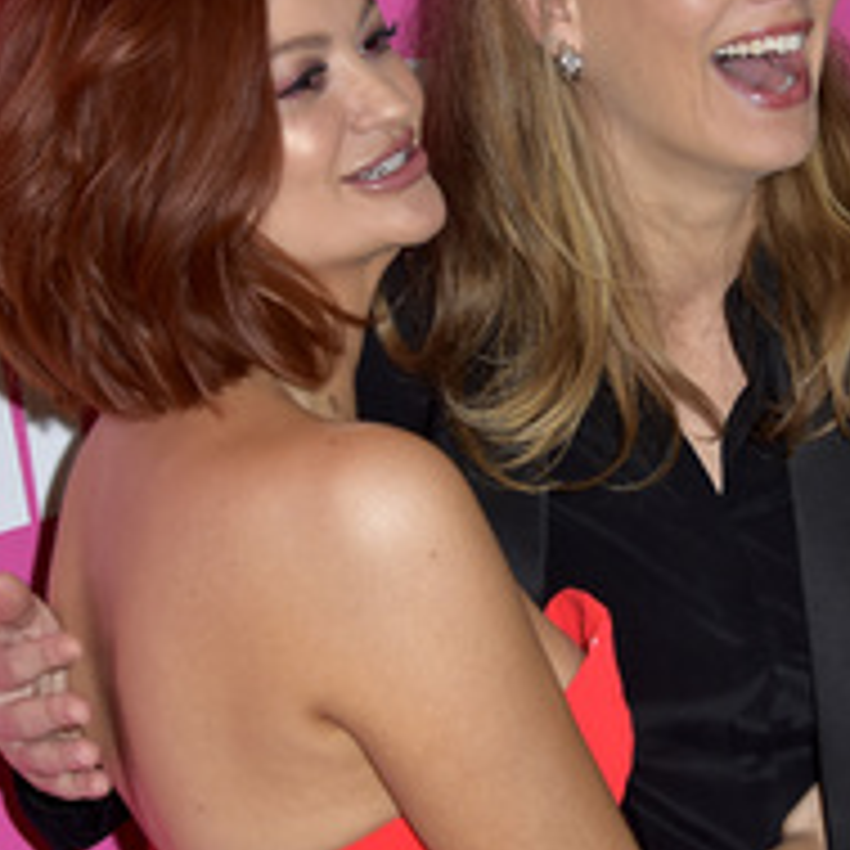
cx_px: 612
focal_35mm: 142
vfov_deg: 12.3
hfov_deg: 12.3
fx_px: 3945
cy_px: 342
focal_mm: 70
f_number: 6.3
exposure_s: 1/250
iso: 320
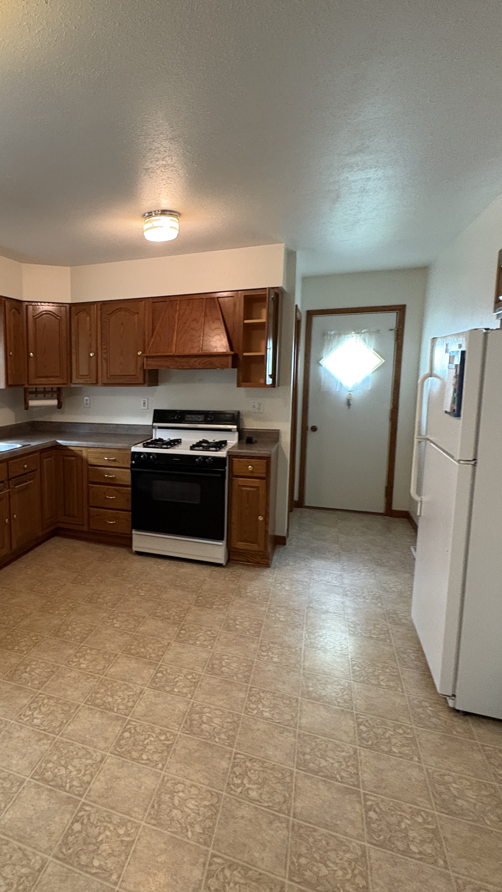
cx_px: 103
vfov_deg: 83.8
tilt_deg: -9.0
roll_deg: +1.0
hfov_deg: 50.5
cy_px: 437
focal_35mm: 21
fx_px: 497
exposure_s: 1/60
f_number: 2.2
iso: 500
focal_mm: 2.22
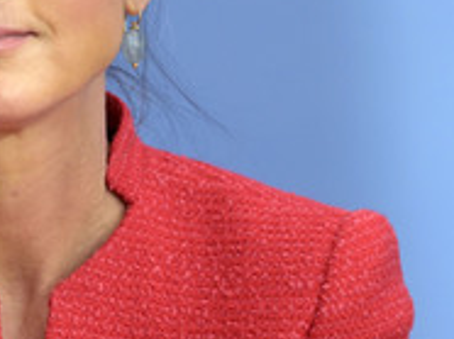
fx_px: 6117
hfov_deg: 4.2
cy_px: 0
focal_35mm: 467
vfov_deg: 3.2
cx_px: -52
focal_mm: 200
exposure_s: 1/800
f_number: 5.6
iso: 4000
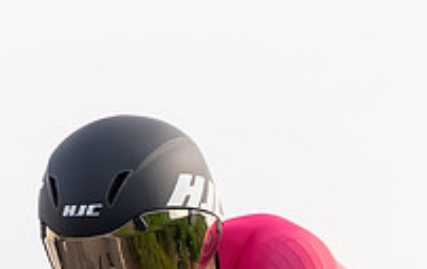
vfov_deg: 3.1
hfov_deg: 5.0
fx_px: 4884
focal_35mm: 419
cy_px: 474
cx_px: -241
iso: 160
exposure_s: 1/1000
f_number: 4
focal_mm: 70
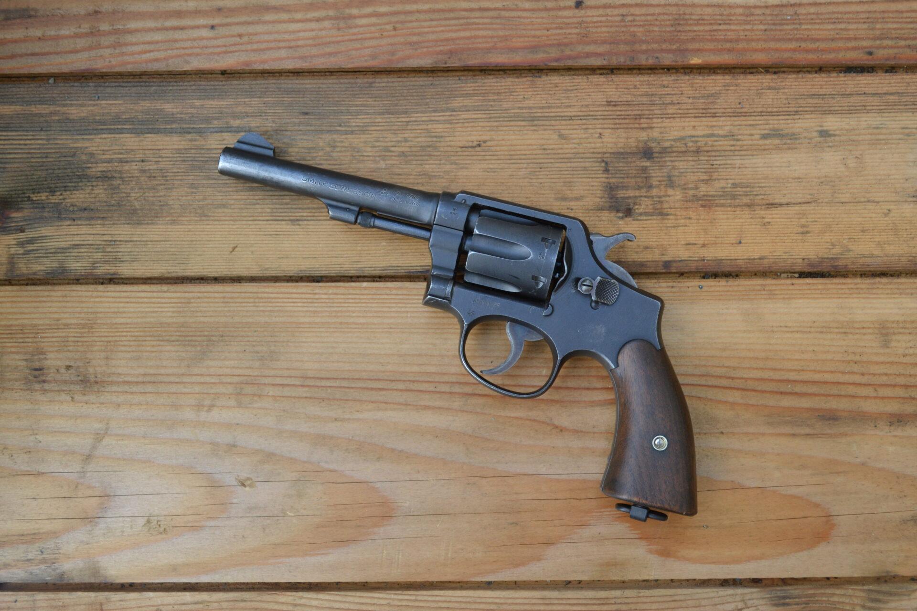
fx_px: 1108
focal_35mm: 44
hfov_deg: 45.0
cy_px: 306
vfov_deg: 30.8
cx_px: 458
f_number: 5.6
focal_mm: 29
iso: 400
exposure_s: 1/125
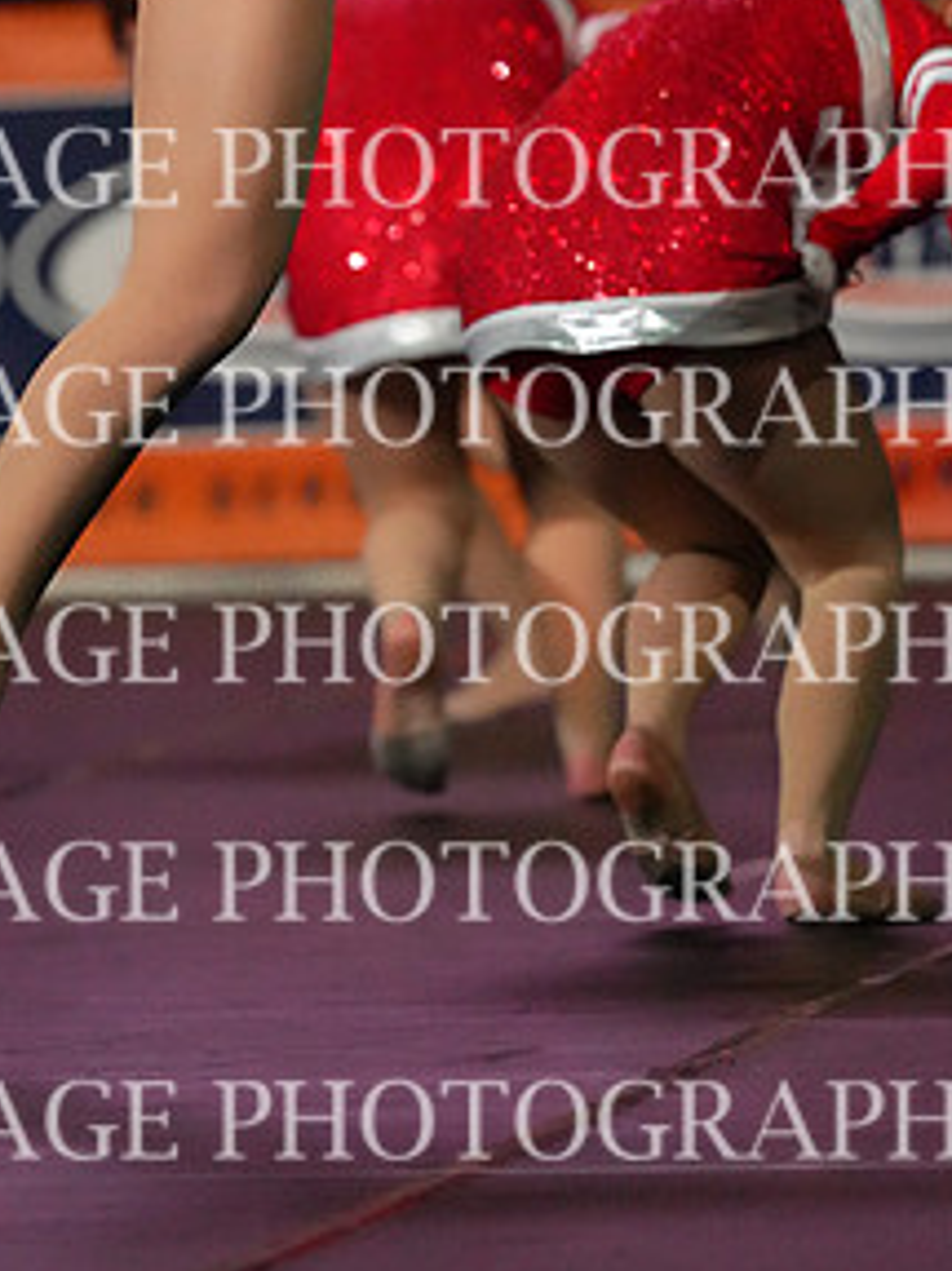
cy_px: 49
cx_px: 184
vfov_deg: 3.4
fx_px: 21431
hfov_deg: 2.5
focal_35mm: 584
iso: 16000
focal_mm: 300
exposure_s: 1/1250
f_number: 3.5
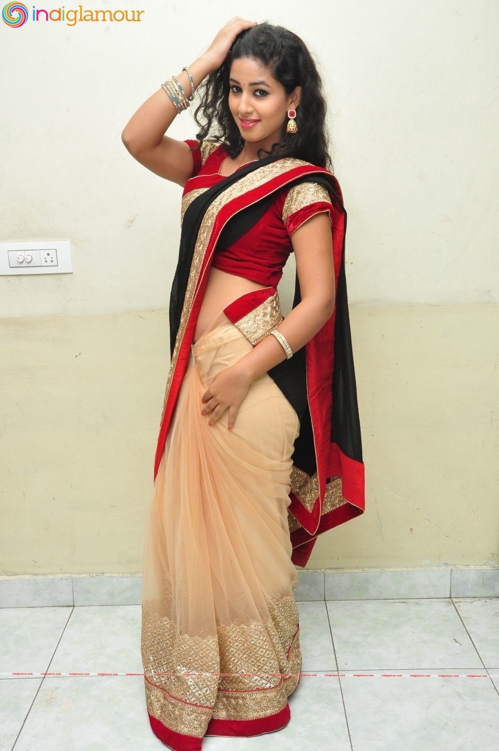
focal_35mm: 38
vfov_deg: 51.3
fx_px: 782
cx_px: 250
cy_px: 376
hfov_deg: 35.4
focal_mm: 25
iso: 1600
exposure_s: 1/125
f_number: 7.1
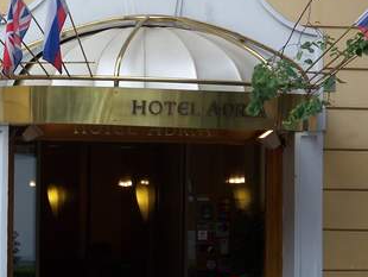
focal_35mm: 233
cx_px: 93
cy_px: 136
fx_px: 2479
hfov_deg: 8.5
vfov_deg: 6.4
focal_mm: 23.9
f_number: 3.6
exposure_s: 1/200
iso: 64
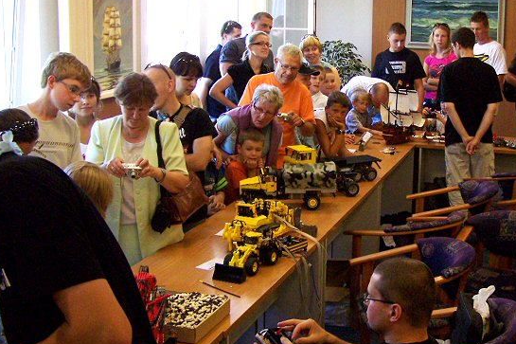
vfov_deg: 23.3
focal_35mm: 58
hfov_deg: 34.1
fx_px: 831
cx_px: 353
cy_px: 124
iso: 400
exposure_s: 1/60
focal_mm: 6.3
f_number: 2.8
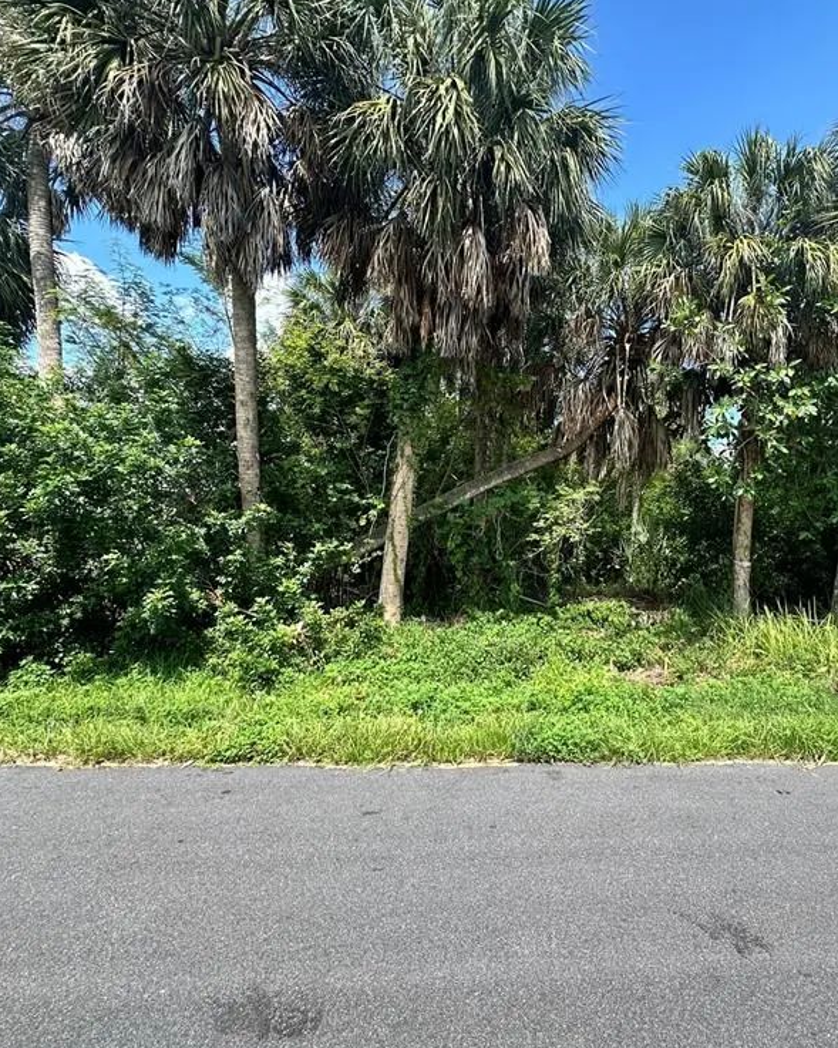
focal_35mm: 19
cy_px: 517
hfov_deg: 68.7
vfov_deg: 83.3
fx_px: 589
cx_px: 565
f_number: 2.2
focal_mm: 2.22
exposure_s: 1/385
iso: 40
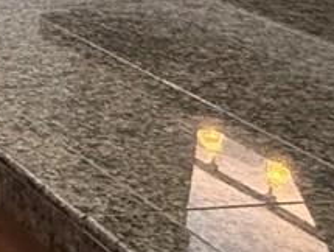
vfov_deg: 13.7
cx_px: -468
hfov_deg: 13.6
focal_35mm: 104
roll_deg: +1.0
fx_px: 1005
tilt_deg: -11.9
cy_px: -90
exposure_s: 1/120
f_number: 2.2
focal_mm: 2.22
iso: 640
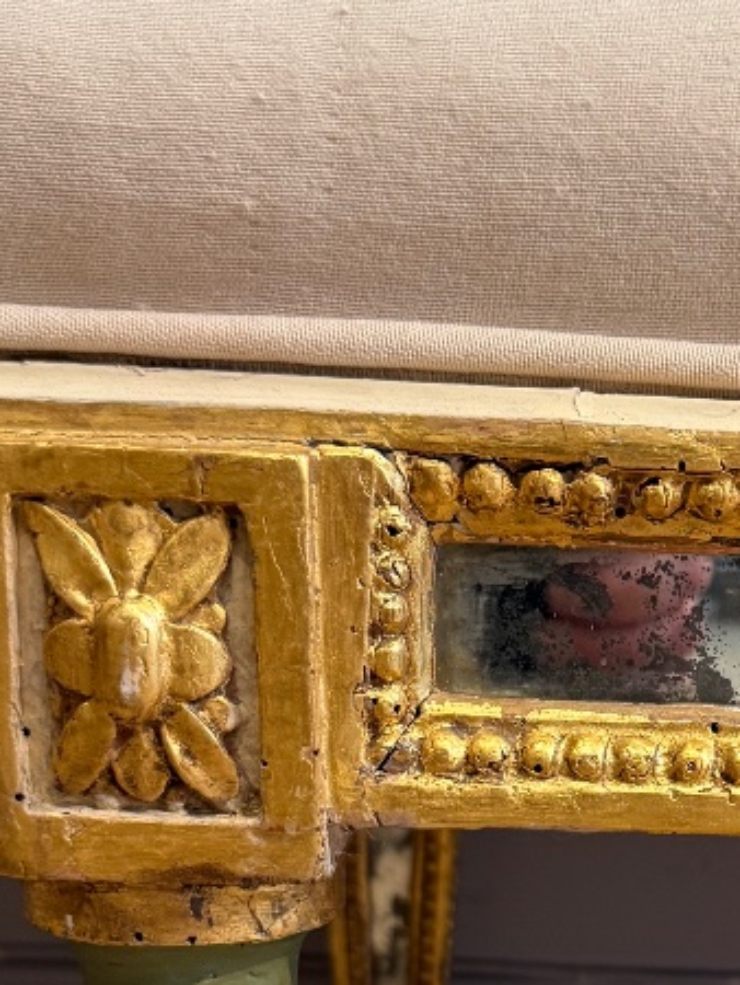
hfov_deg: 22.4
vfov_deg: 28.7
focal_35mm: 64
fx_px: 1822
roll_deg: -2.9
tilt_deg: -15.5
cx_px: 674
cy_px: 943
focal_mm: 6.76
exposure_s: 1/50
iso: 250
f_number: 1.78
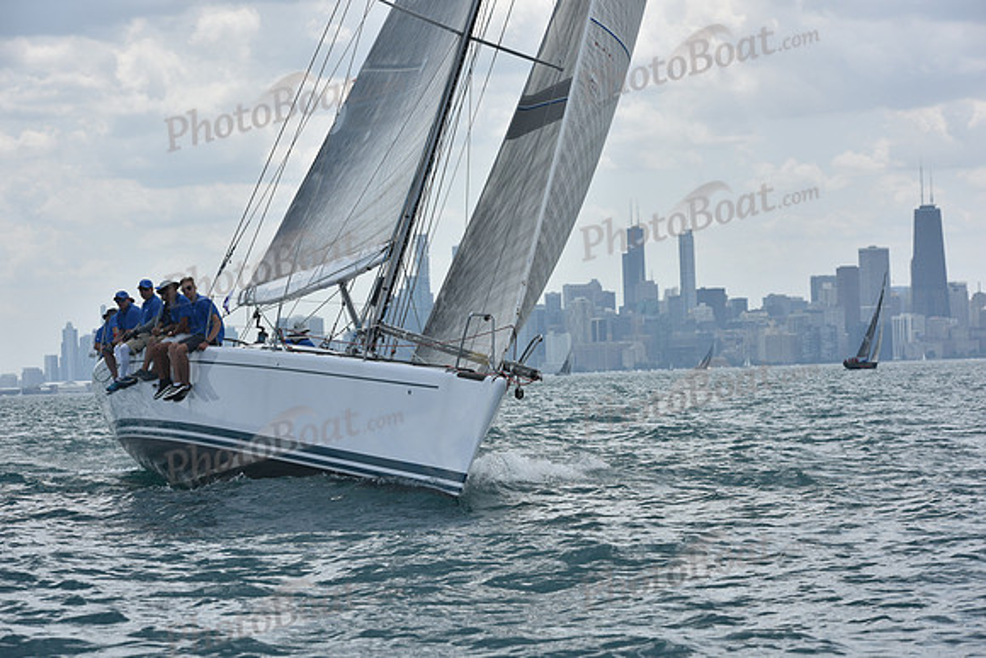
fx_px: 3013
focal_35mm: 110
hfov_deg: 18.6
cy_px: 329
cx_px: 493
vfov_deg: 12.5
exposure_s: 1/1250
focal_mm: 110
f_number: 8
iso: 250
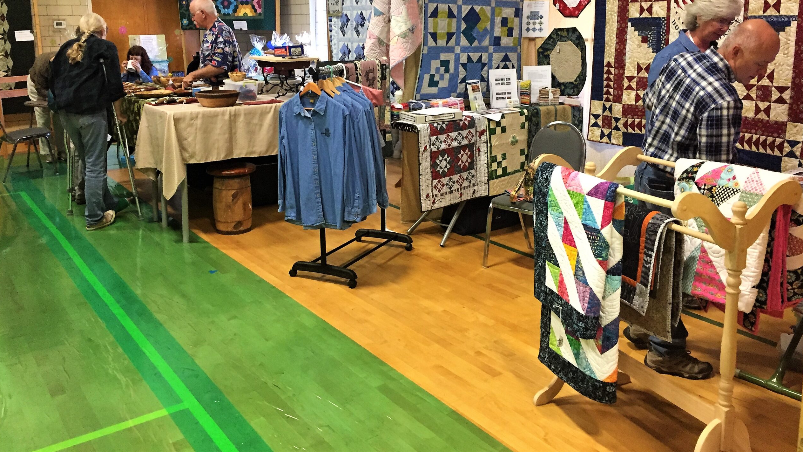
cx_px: 405
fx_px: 681
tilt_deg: -10.3
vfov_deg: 36.3
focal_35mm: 32
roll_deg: +0.3
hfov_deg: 61.0
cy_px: 148
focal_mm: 4.15
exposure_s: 1/30
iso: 200
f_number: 2.2
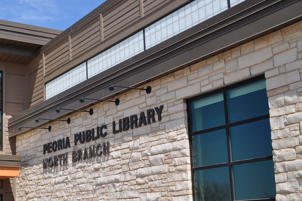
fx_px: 486
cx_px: 59
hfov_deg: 33.5
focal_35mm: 58
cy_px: 131
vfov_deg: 23.2
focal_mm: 24
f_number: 10
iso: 200
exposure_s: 1/320
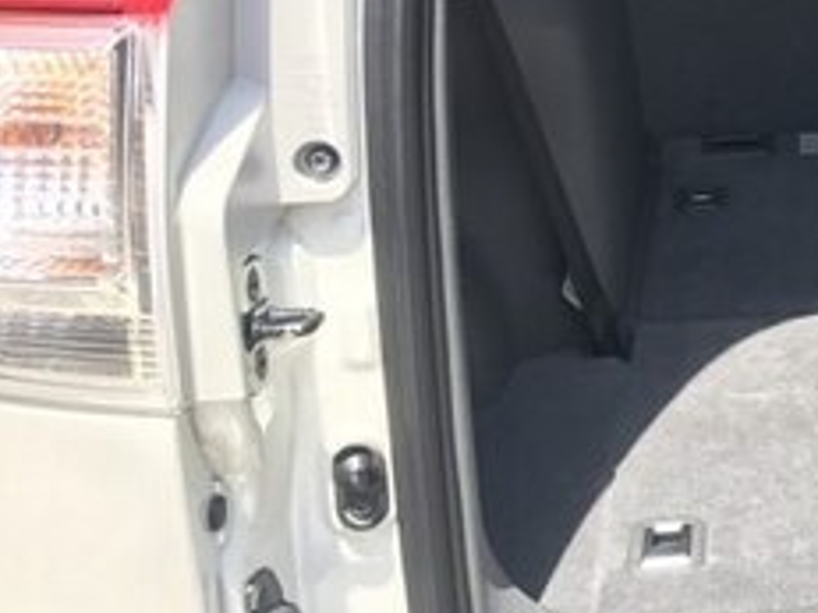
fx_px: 1889
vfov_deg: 18.3
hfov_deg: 21.3
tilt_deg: -16.8
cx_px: 1161
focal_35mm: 80
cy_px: 186
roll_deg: -1.5
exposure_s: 1/544
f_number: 1.8
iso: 20
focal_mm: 3.99
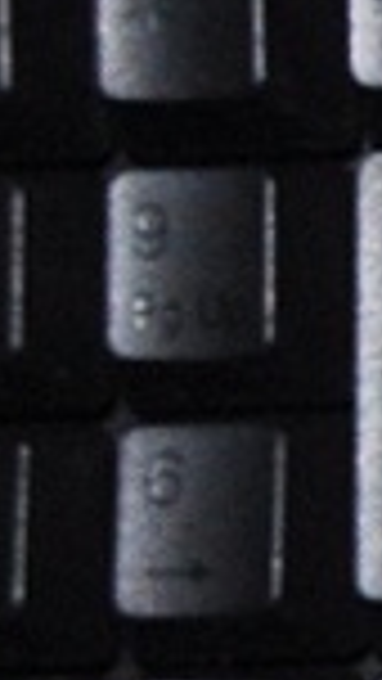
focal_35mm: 292
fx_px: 5249
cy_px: 149
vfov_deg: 7.4
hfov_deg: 3.4
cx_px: 2663
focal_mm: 21
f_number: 5.6
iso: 640
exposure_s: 1/200
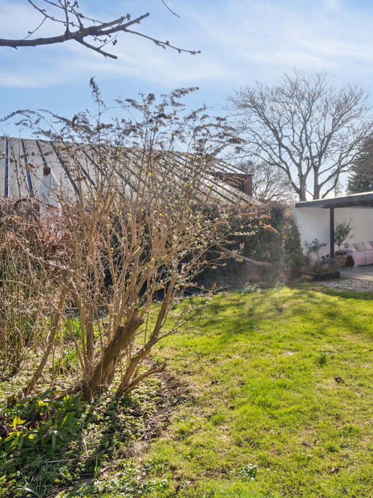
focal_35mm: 29
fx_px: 413
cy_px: 250
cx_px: 288
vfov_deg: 62.1
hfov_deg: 46.5
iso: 200
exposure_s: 1/80
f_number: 8
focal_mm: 13
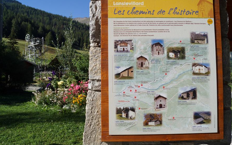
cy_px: 67
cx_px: 117
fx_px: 177
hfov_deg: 66.5
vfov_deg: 44.5
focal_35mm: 28
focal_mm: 18
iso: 100
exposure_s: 1/400
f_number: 6.3
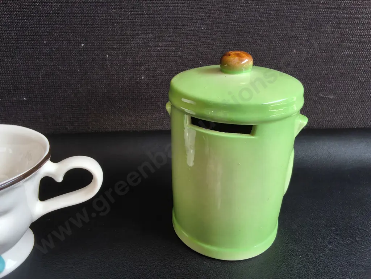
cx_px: 186
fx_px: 289
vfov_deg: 51.4
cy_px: 140
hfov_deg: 65.3
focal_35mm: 27
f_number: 2
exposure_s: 1/100
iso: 80
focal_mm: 2.87
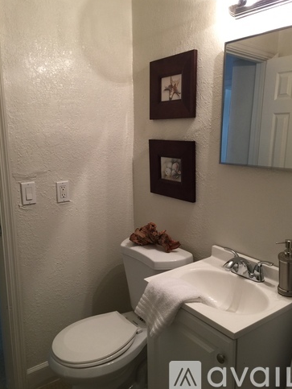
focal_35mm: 30
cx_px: 148
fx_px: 337
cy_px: 192
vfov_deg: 59.9
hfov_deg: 46.8
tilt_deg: -10.2
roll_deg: +0.6
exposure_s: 1/15
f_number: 2.2
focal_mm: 4.15
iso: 40
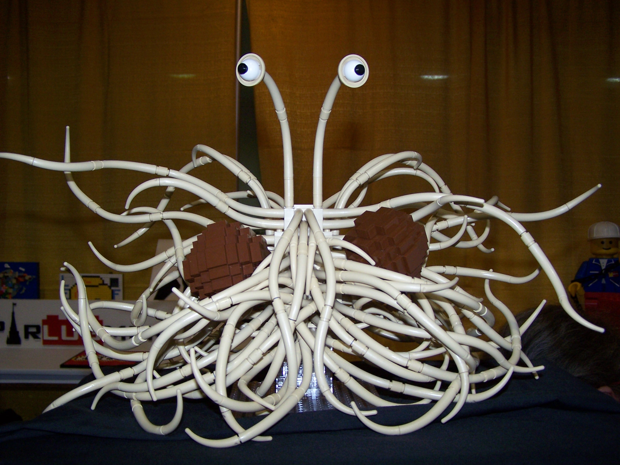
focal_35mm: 38
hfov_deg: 49.0
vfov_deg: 37.7
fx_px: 681
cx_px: 310
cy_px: 232
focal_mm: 6.3
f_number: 2.8
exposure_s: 1/60
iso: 140
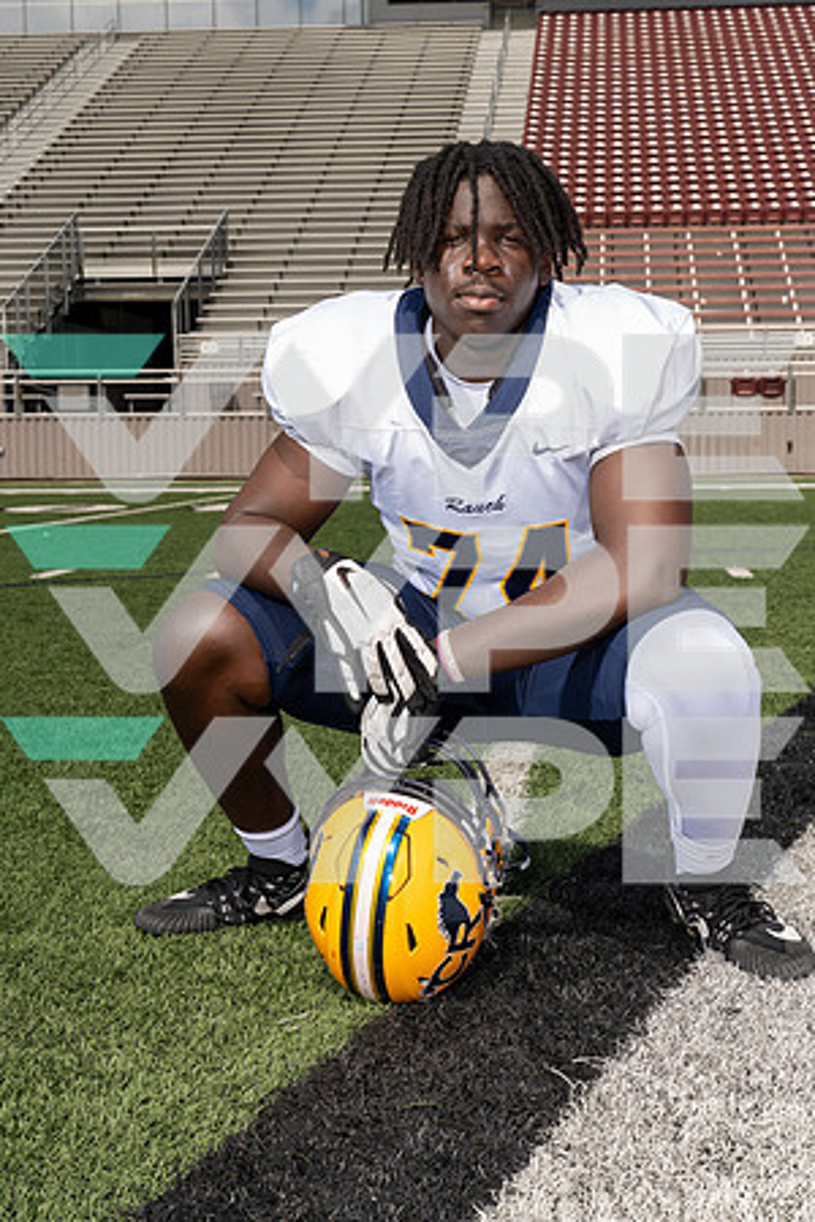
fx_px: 1969
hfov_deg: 23.4
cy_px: 611
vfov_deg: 34.5
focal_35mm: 58
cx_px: 408
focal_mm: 58
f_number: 11
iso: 100
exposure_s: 1/250
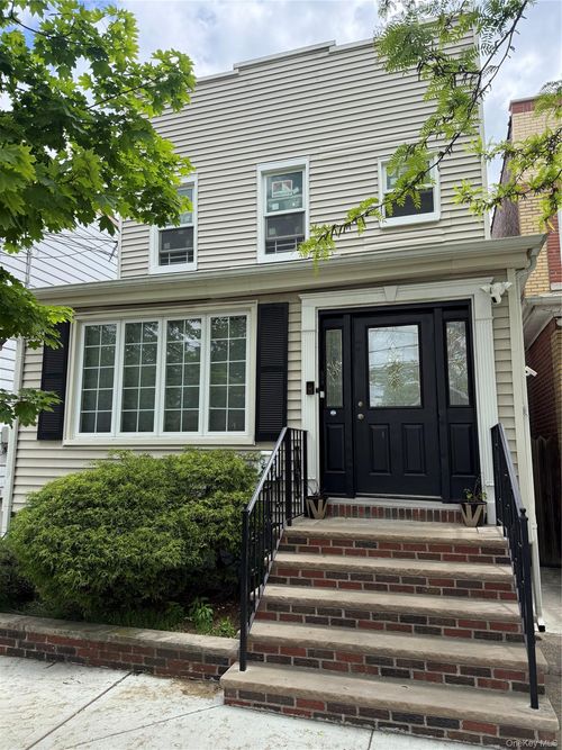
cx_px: 281
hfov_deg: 56.8
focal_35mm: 24
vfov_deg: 71.6
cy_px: 375
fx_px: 520
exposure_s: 1/2232
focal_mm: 6.76
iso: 100
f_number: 1.78
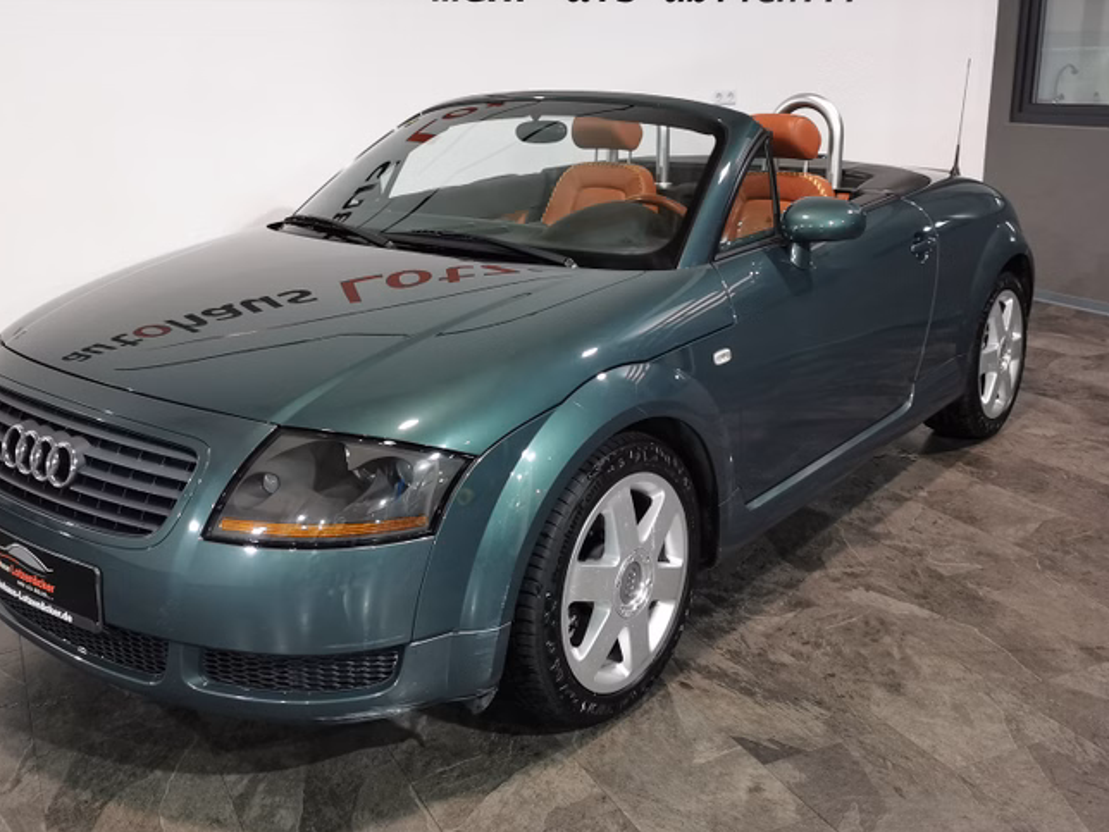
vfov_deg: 39.5
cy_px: 345
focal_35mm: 36
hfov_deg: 51.1
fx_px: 1153
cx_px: 460
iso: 160
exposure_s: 1/50
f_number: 1.8
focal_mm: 5.58
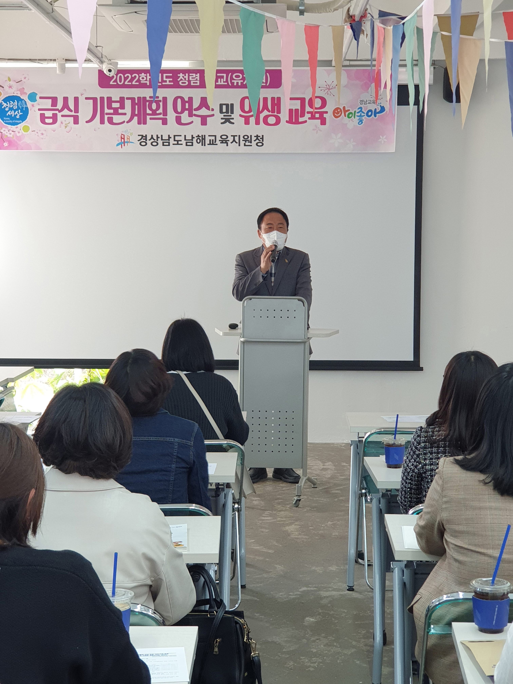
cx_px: 256
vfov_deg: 36.8
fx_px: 1028
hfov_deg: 28.0
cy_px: 342
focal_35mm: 52
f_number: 2.4
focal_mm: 6
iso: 100
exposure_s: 1/30
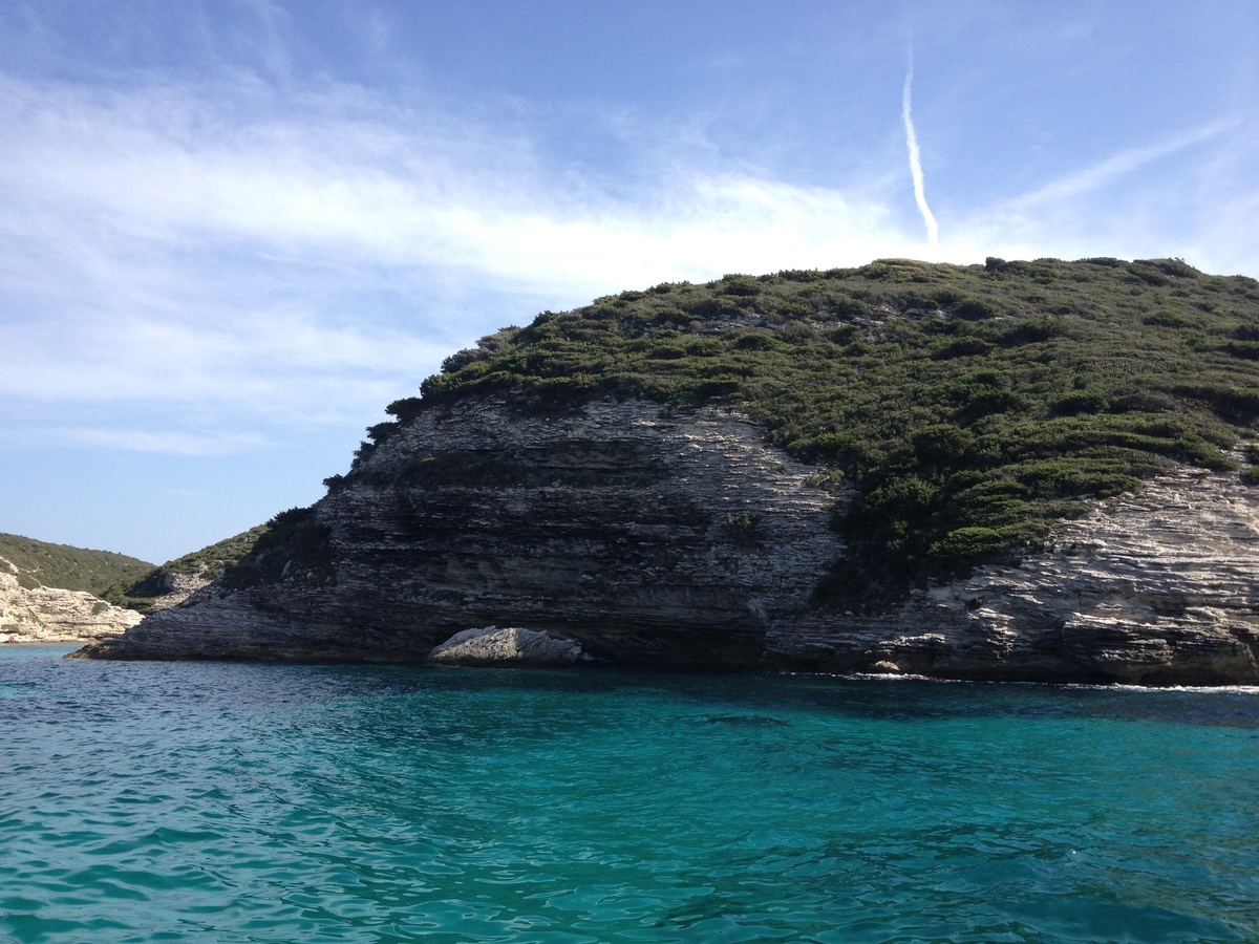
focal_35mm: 35
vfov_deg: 40.7
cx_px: 630
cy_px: 472
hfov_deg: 52.6
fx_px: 1273
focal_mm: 4.28
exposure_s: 1/1175
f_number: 2.4
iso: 64
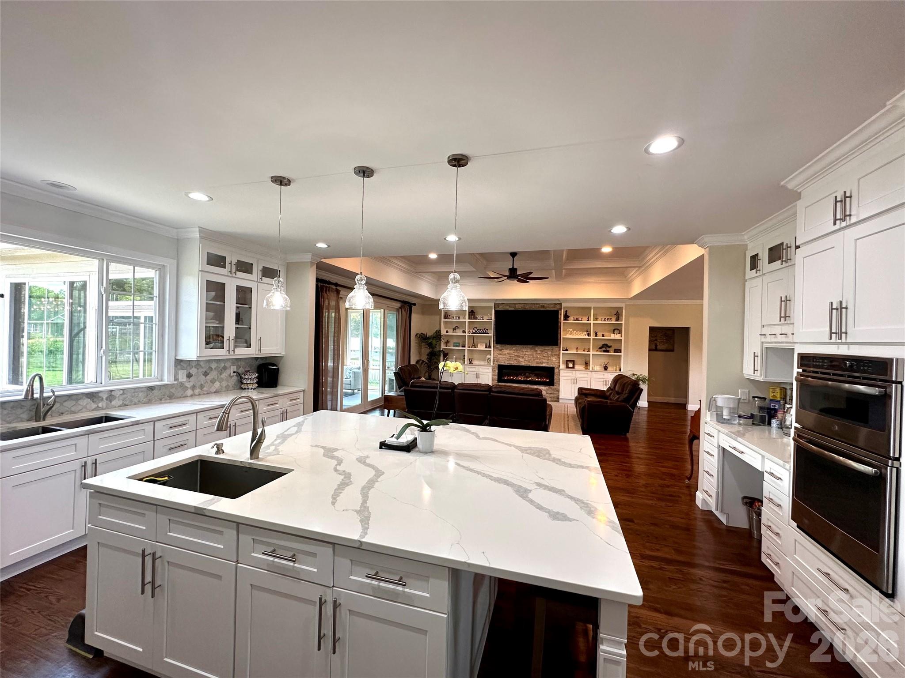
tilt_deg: +0.0
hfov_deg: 102.1
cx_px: 452
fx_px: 366
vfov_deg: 85.7
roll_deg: -1.6
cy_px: 339
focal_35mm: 14
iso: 160
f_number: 2.2
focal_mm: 2.22
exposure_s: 1/120
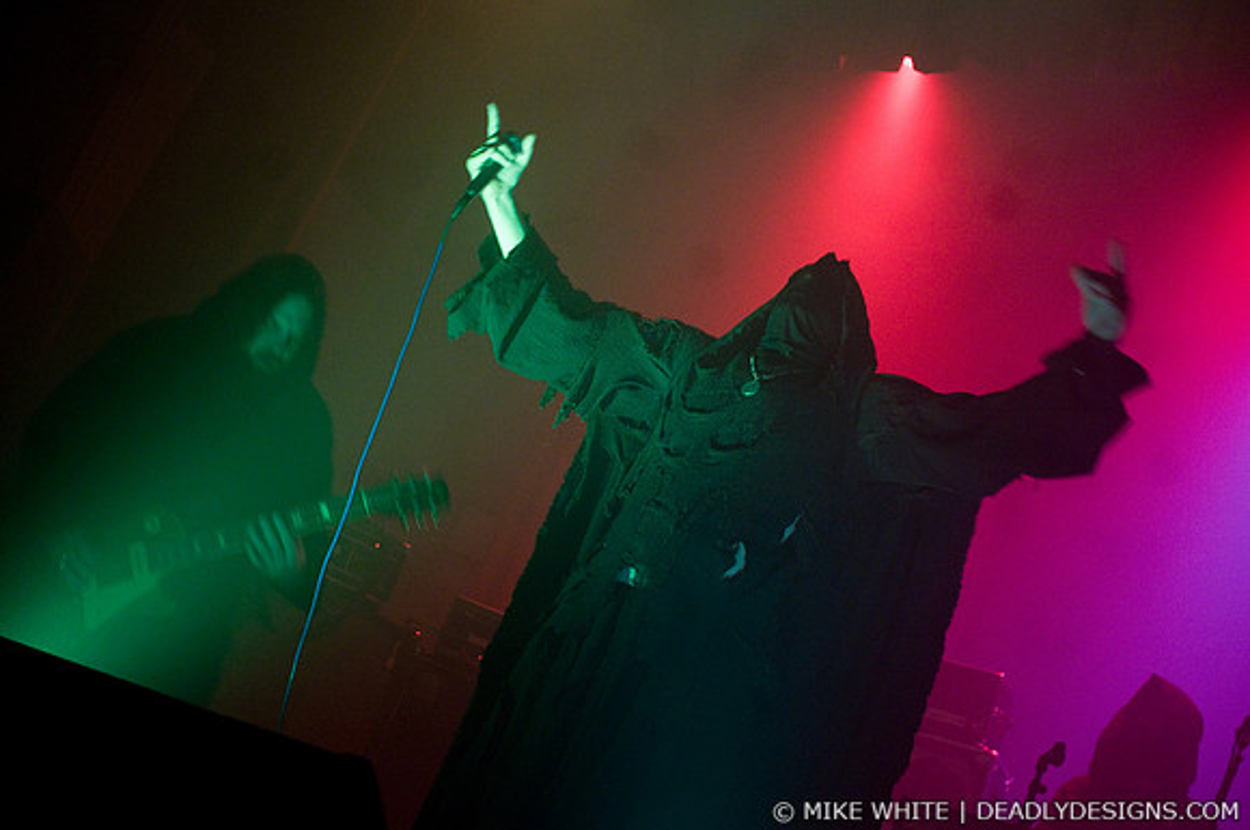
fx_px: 1560
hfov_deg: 43.7
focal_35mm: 45
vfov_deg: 29.8
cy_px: 415
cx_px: 625
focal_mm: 30
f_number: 4.5
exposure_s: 1/20
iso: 1000
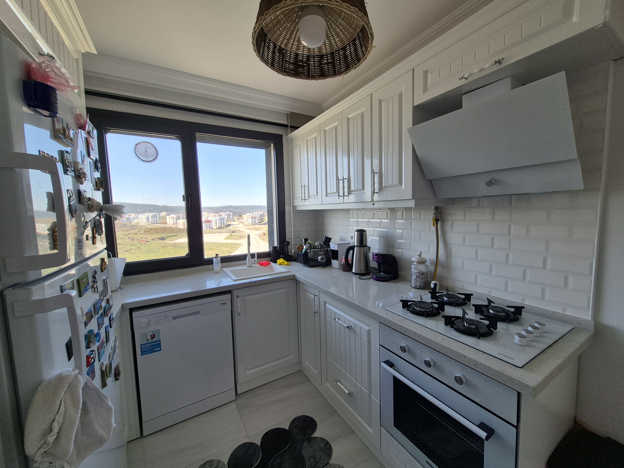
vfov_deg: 89.9
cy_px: 234
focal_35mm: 13
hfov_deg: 106.2
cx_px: 312
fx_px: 234
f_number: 2.2
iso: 50
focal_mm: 1.74
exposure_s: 1/211
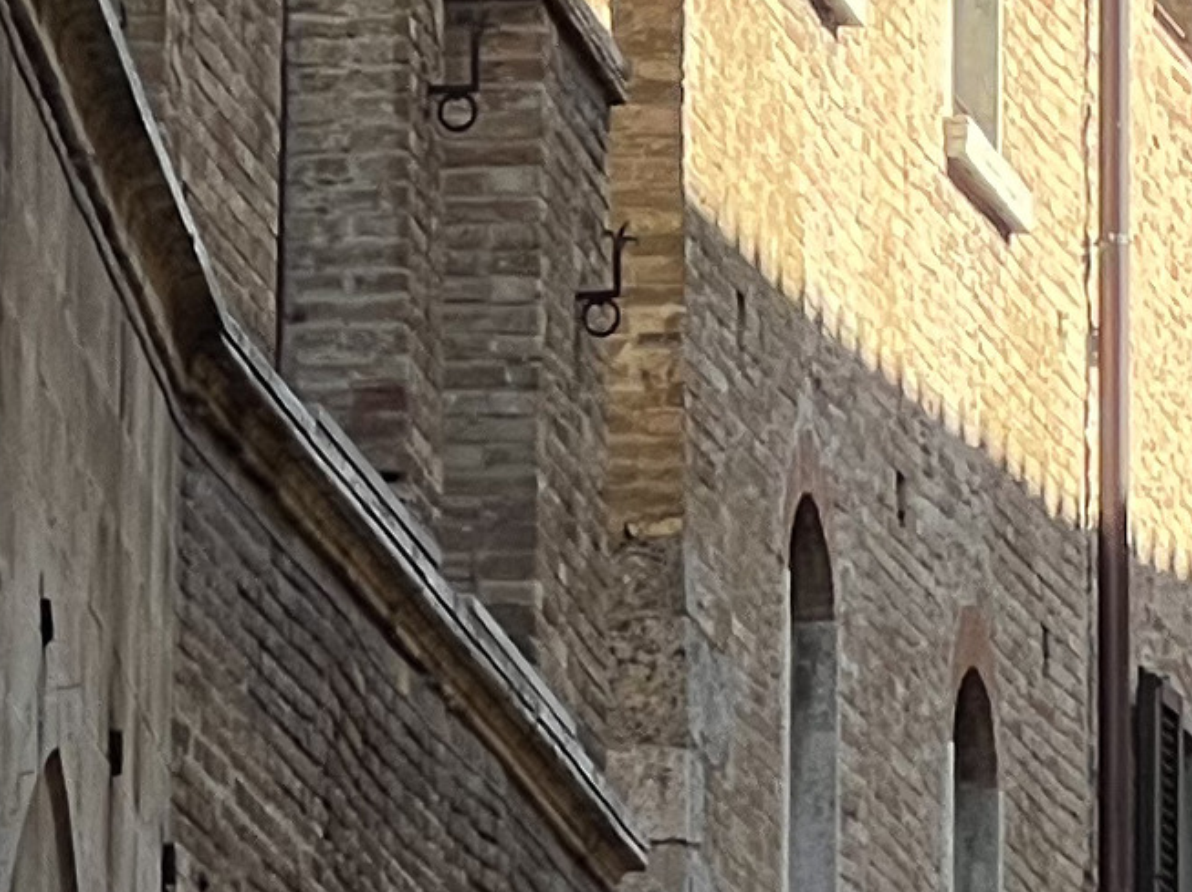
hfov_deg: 4.2
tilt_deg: +8.6
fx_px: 16244
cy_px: 788
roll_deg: +0.3
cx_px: 2114
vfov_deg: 3.1
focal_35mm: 472
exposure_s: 1/536
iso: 32
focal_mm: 9
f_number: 2.8
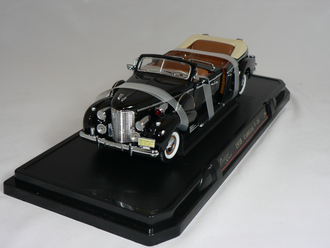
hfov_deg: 36.8
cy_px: 124
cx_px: 165
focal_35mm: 52
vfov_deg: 28.0
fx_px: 496
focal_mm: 8.7
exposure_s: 1/60
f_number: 2.8
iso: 80
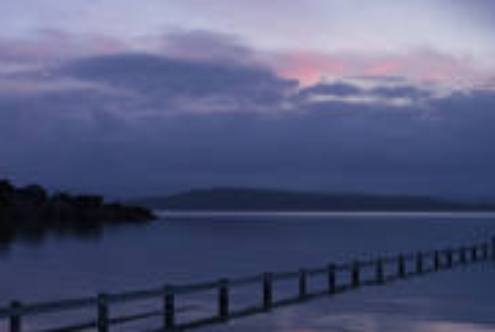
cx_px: 171
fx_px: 1036
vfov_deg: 18.2
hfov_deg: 26.7
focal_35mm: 75
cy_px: 201
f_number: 9
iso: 100
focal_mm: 30.5
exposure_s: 1/3.33
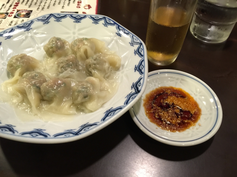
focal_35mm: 29
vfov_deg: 48.2
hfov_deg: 61.7
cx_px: 118
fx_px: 199
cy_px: 88
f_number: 2.2
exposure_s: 1/8
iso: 125
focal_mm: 4.15
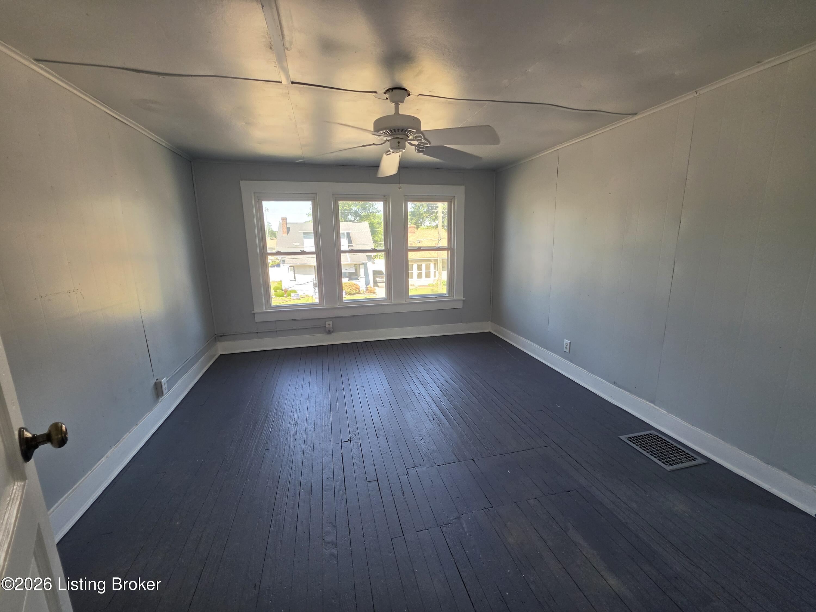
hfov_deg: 106.2
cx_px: 408
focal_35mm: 13
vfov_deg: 89.9
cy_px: 306
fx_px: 306
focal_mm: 2.2
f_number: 1.9
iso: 100
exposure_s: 1/120
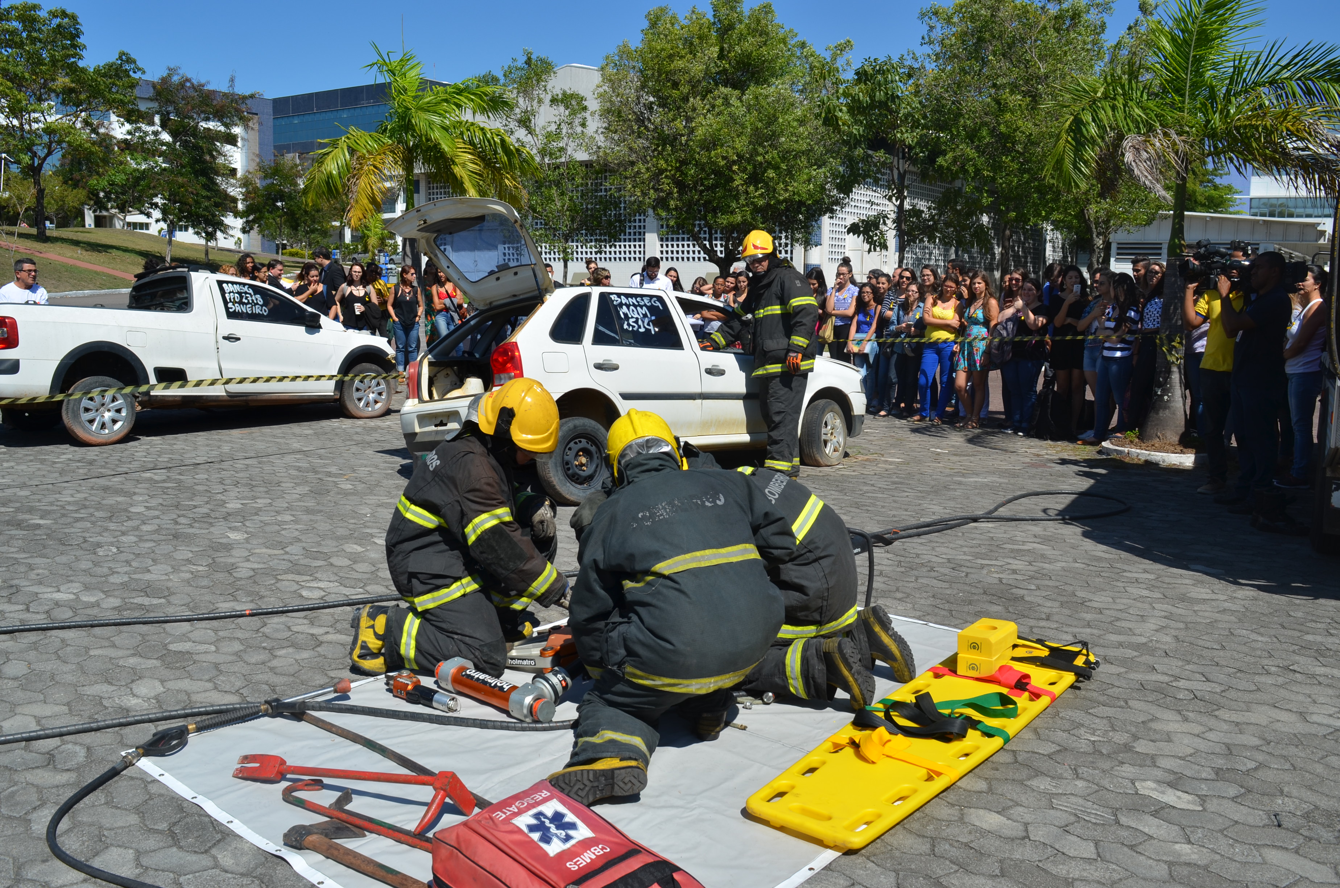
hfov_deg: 62.0
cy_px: 444
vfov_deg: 43.4
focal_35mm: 30
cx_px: 670
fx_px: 1114
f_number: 9
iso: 100
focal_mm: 20
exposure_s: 1/320
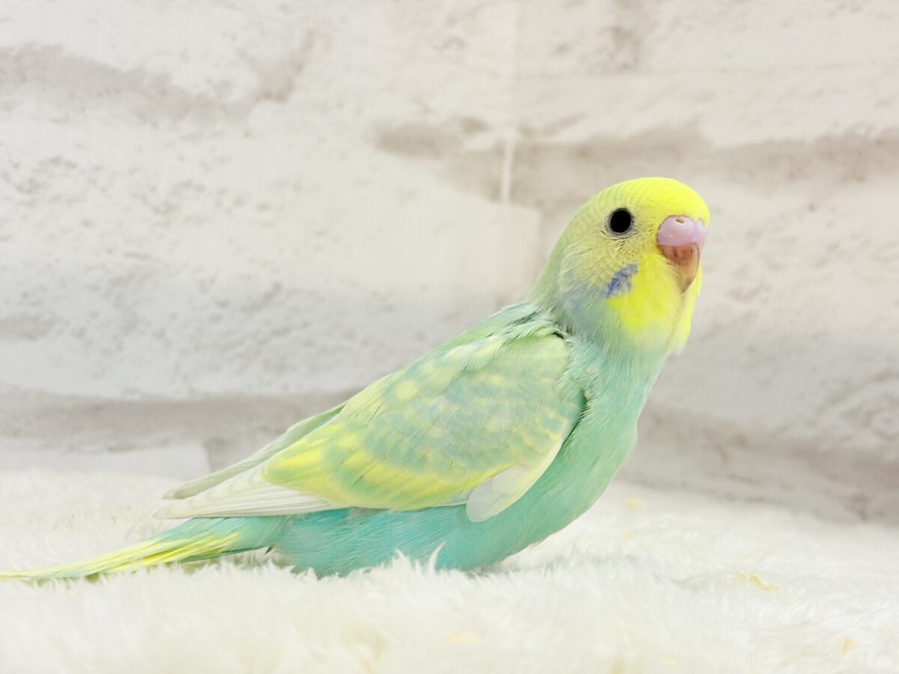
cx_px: 450
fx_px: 1350
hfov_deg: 36.8
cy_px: 337
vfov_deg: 28.0
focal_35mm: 52
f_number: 1.6
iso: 25
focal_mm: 5.96
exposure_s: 1/50
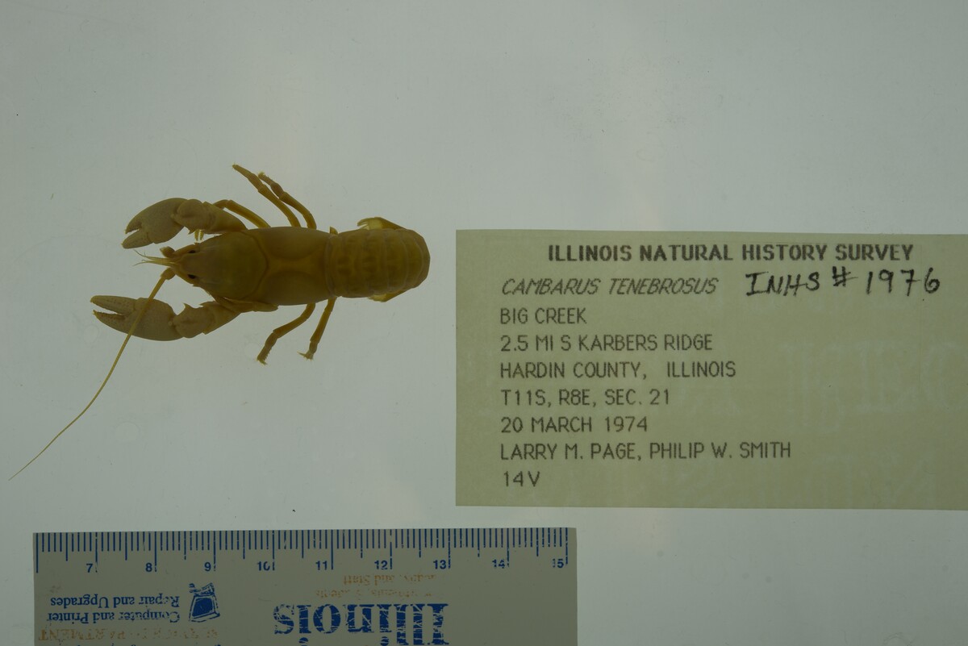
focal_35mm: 60
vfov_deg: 22.6
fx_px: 1614
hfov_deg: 33.4
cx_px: 484
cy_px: 323
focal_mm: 60
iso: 50
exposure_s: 1/100
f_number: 9
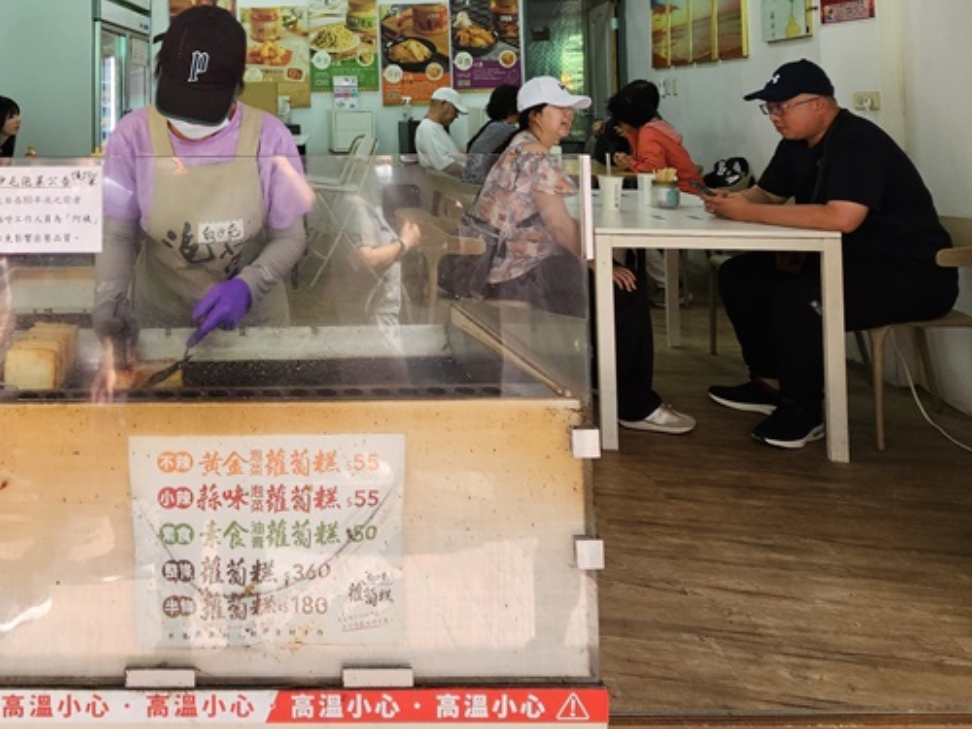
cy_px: 87
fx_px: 730
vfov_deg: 48.1
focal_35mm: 26
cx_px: 200
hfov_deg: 61.9
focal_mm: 2.2
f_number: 2.2
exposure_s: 1/120
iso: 64
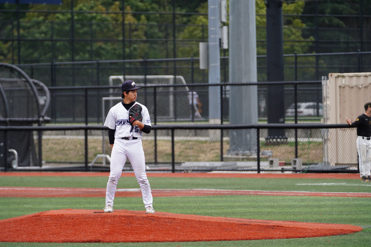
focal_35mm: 266
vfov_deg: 5.2
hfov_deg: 7.7
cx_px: 186
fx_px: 2741
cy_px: 124
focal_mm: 266
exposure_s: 1/1250
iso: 1600
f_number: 5.6
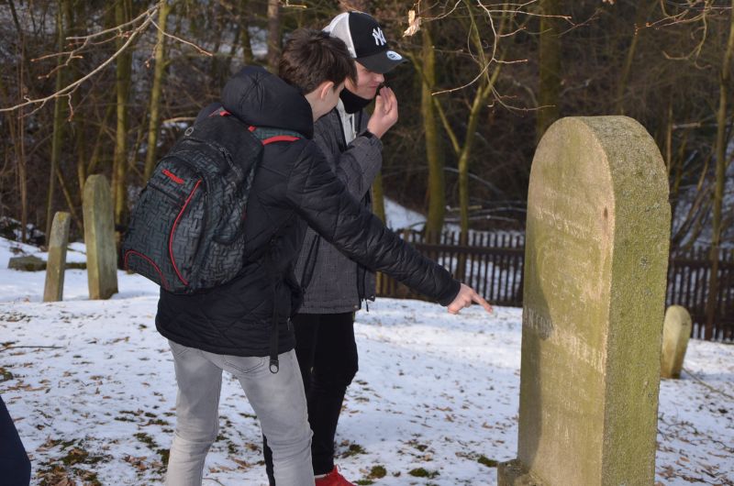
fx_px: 1374
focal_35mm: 68
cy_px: 243
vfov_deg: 20.1
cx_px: 367
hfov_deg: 29.9
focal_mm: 45
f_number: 4.8
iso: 140
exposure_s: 1/200
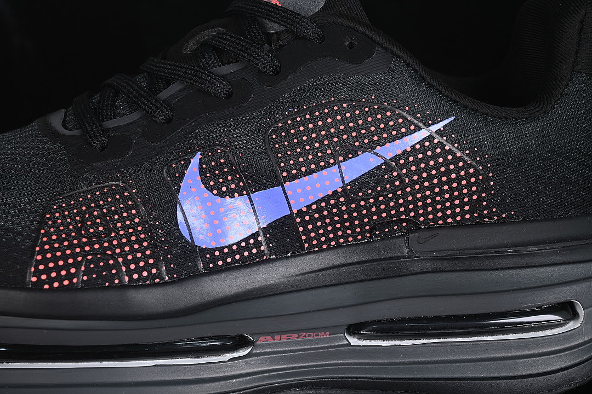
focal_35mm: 75
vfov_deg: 18.2
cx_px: 296
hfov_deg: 27.0
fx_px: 1233
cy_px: 197
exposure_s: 1/50
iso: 160
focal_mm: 50
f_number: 6.3
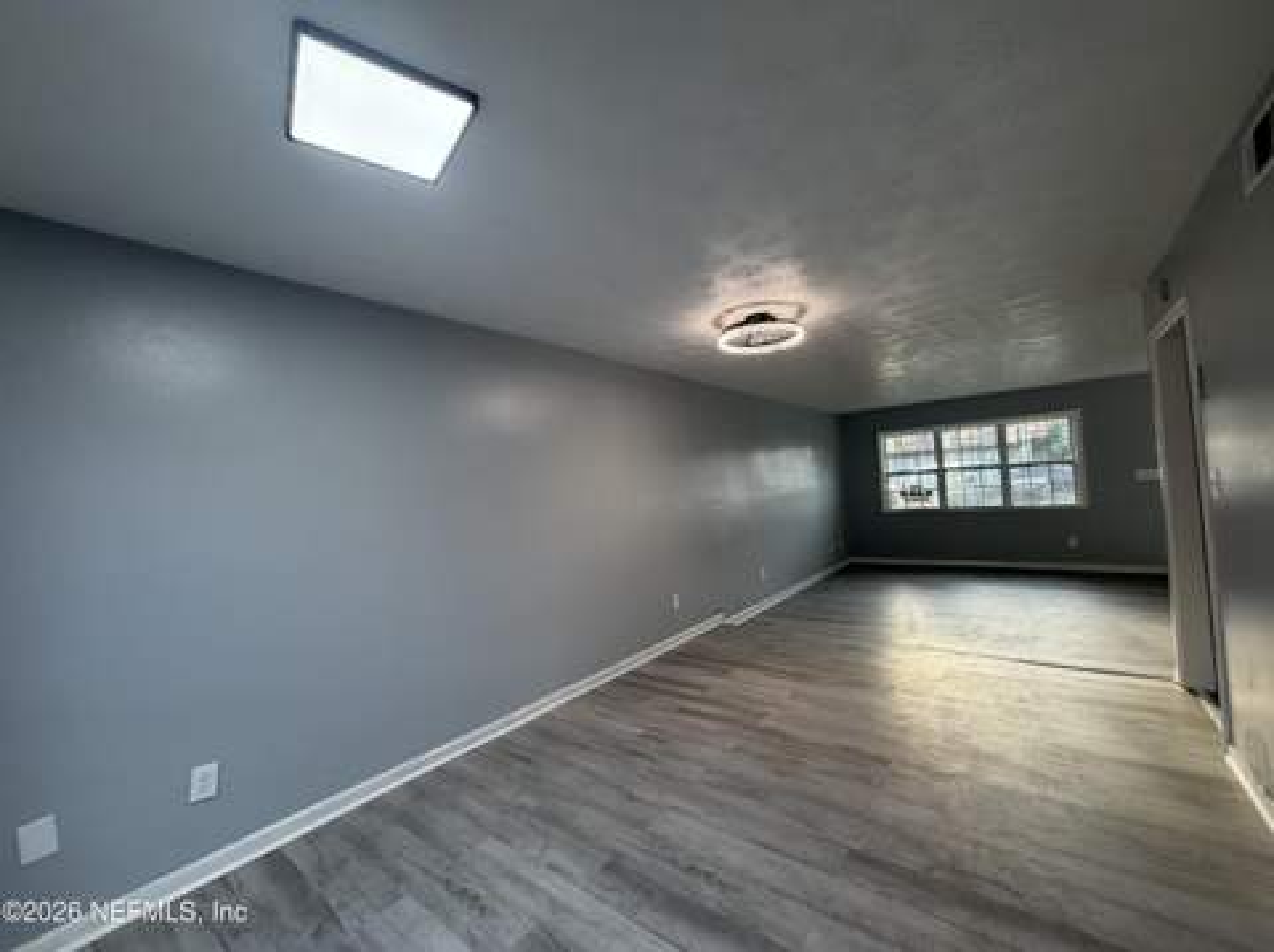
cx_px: 637
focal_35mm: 14
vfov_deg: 85.6
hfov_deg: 102.1
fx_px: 515
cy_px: 476
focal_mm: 2.22
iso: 160
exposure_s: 1/120
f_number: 2.2
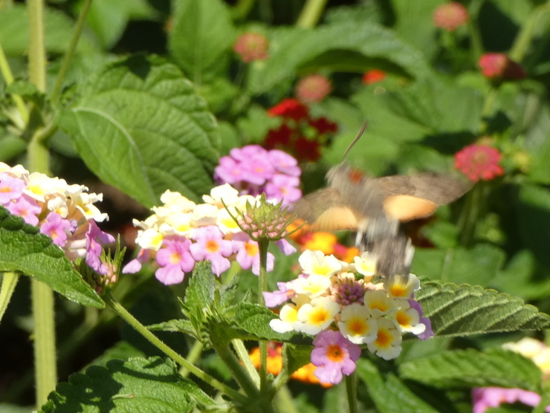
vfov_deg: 5.2
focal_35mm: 288
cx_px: 310
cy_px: 230
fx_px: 4579
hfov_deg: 6.9
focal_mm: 44.8
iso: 80
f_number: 5.5
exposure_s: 1/125
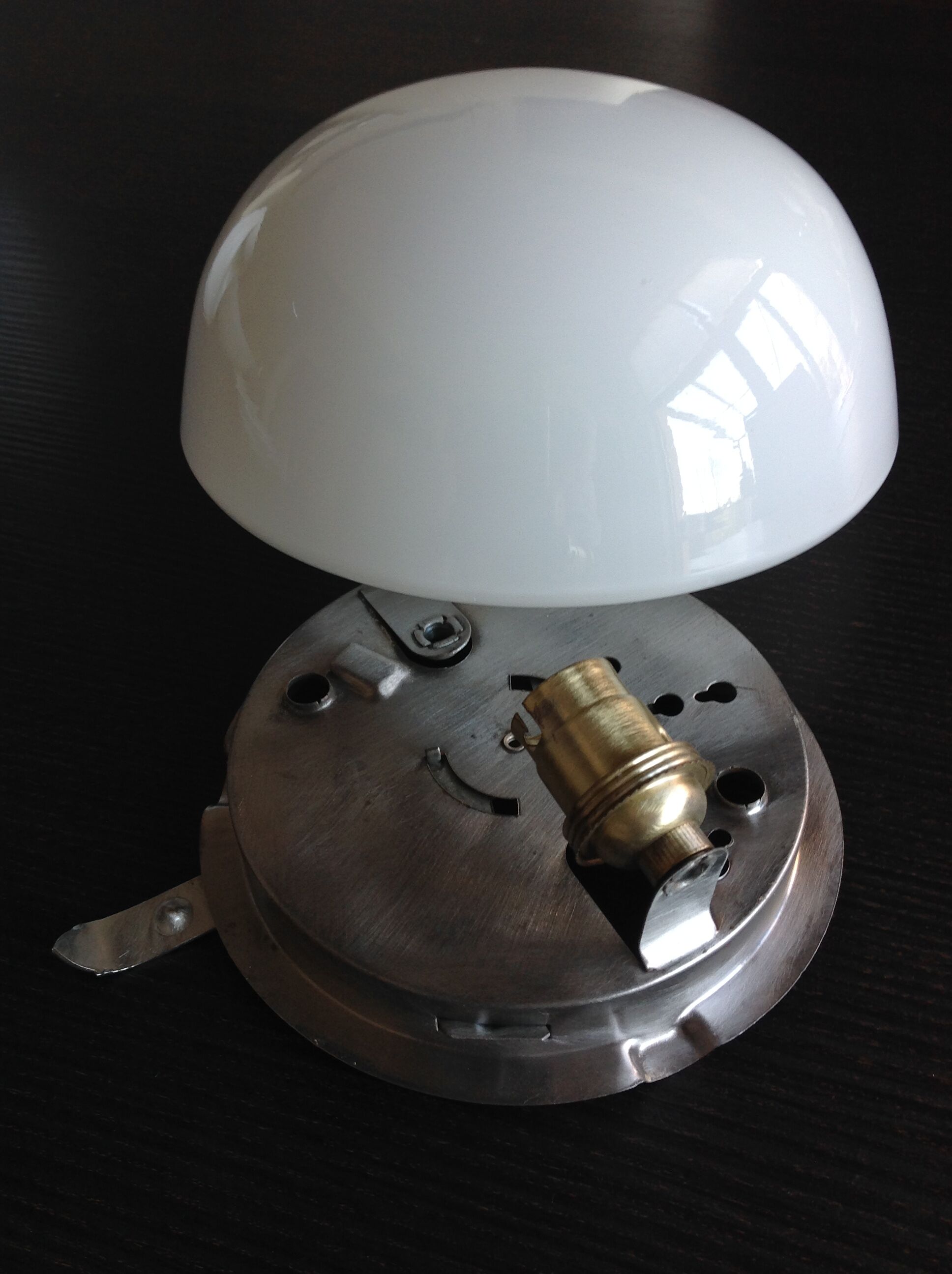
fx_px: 1287
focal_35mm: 35
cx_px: 476
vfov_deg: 52.7
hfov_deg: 40.6
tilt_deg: -46.4
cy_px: 637
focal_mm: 4.28
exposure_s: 1/60
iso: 50
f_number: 2.4
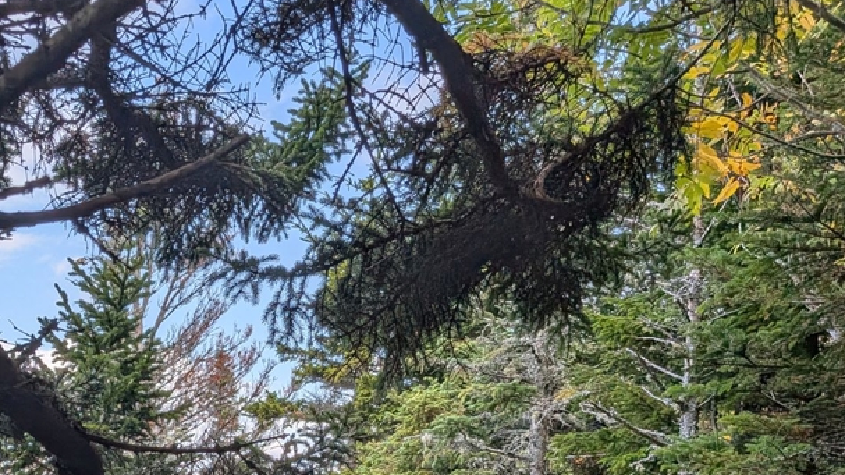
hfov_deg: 41.7
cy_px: 563
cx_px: 163
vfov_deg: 23.3
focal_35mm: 47
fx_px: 1053
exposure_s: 1/846
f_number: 1.7
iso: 29
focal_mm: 4.53
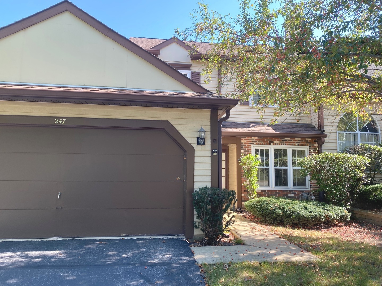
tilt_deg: +6.2
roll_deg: -0.9
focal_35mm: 26
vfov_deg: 53.1
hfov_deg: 67.3
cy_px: 143
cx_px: 191
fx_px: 287
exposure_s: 1/262
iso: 32
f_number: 1.8
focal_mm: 4.25
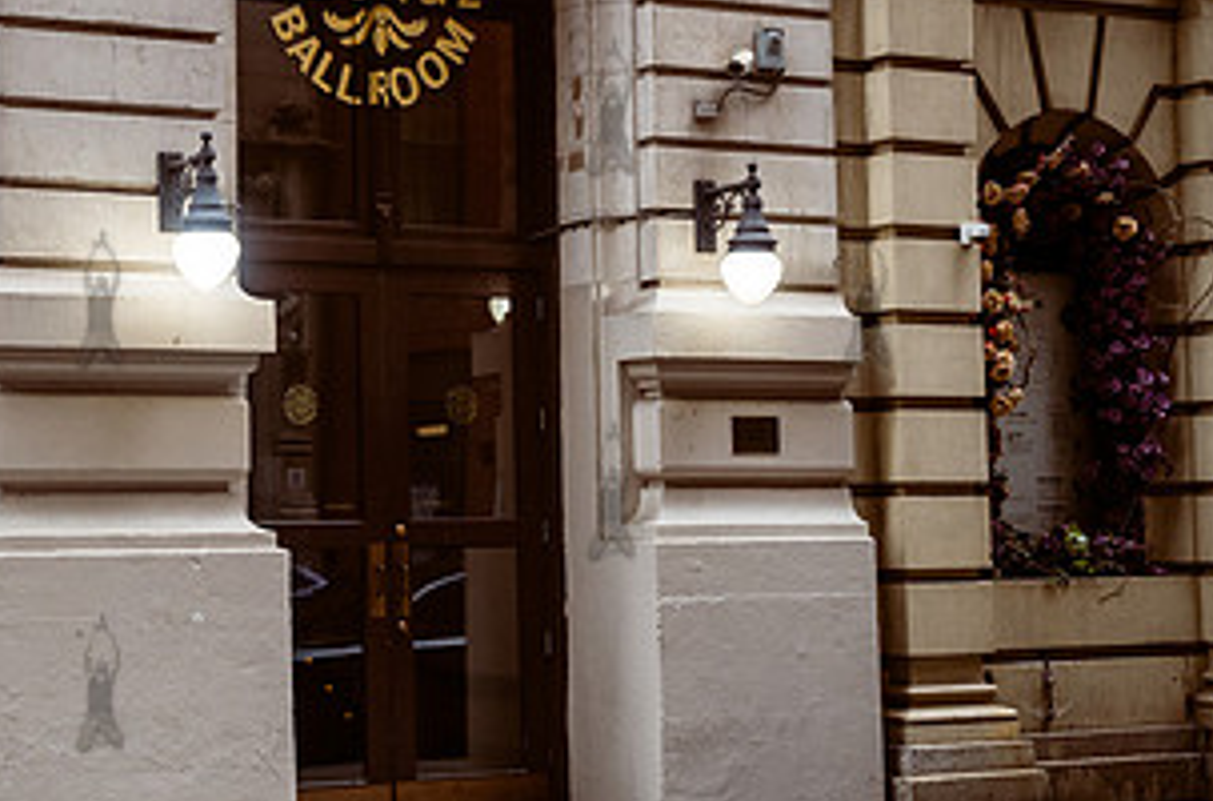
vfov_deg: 18.3
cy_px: 322
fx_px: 2486
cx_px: 175
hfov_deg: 26.7
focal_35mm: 74
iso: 1250
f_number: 5.6
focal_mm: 35
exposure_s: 1/160
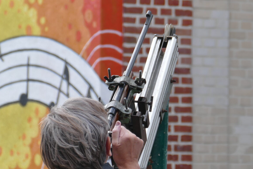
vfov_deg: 3.0
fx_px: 3183
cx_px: 164
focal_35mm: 453
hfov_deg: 4.6
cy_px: 129
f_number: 4
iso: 125
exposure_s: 1/250
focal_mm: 75.13
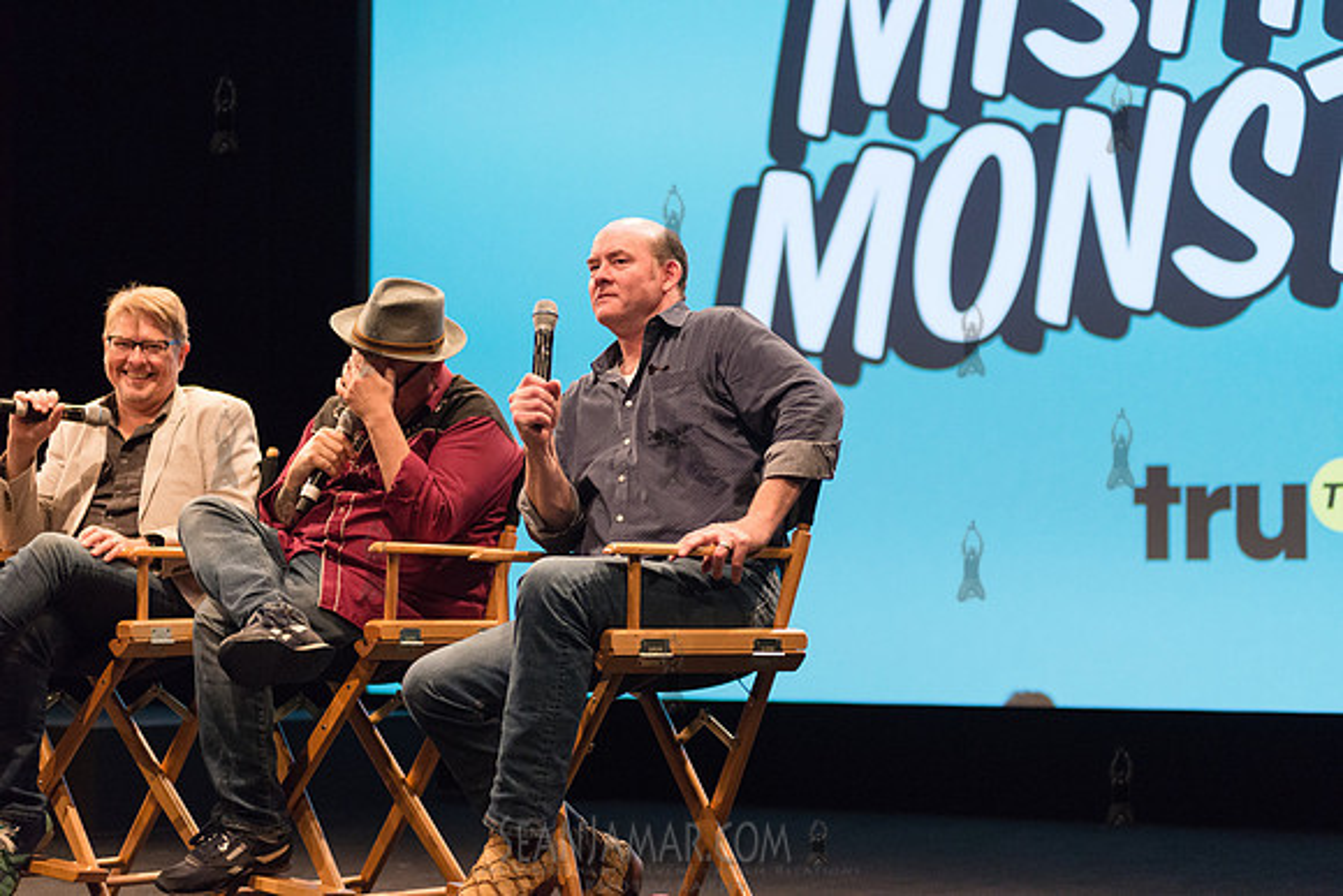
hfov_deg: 25.4
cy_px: 448
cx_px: 672
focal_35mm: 80
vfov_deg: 17.1
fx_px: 2985
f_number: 3.2
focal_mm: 80
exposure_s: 1/200
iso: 4000
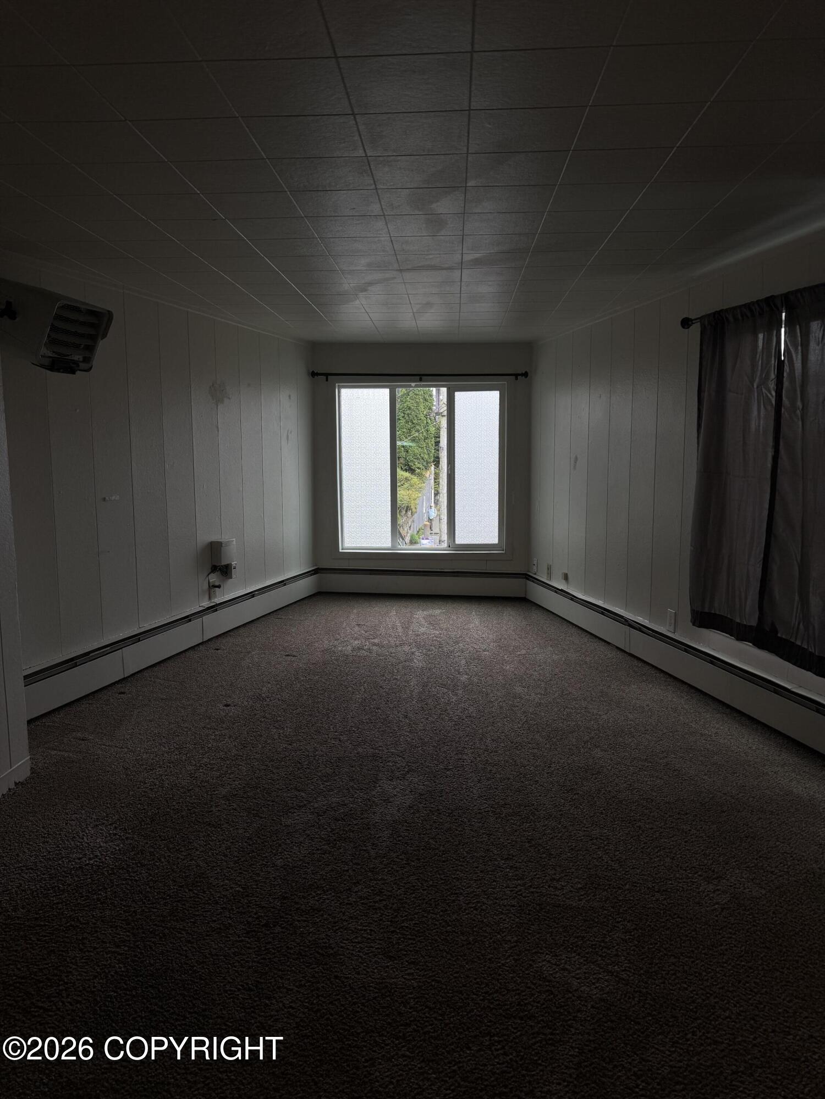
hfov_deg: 56.8
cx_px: 412
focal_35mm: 24
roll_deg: +0.2
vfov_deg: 71.6
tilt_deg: -6.5
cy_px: 550
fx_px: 763
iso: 64
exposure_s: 1/243
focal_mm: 6.76
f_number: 1.78
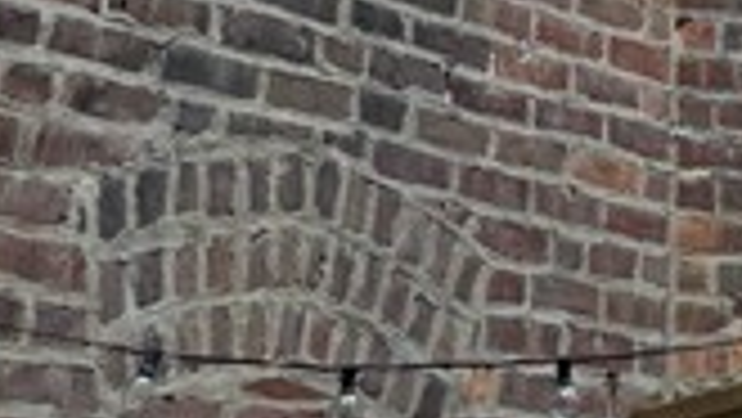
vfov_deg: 7.8
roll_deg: +5.0
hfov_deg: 16.2
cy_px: -1056
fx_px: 2402
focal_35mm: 122
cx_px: 1093
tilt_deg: +36.4
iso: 64
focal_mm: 6.86
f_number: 1.78
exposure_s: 1/147
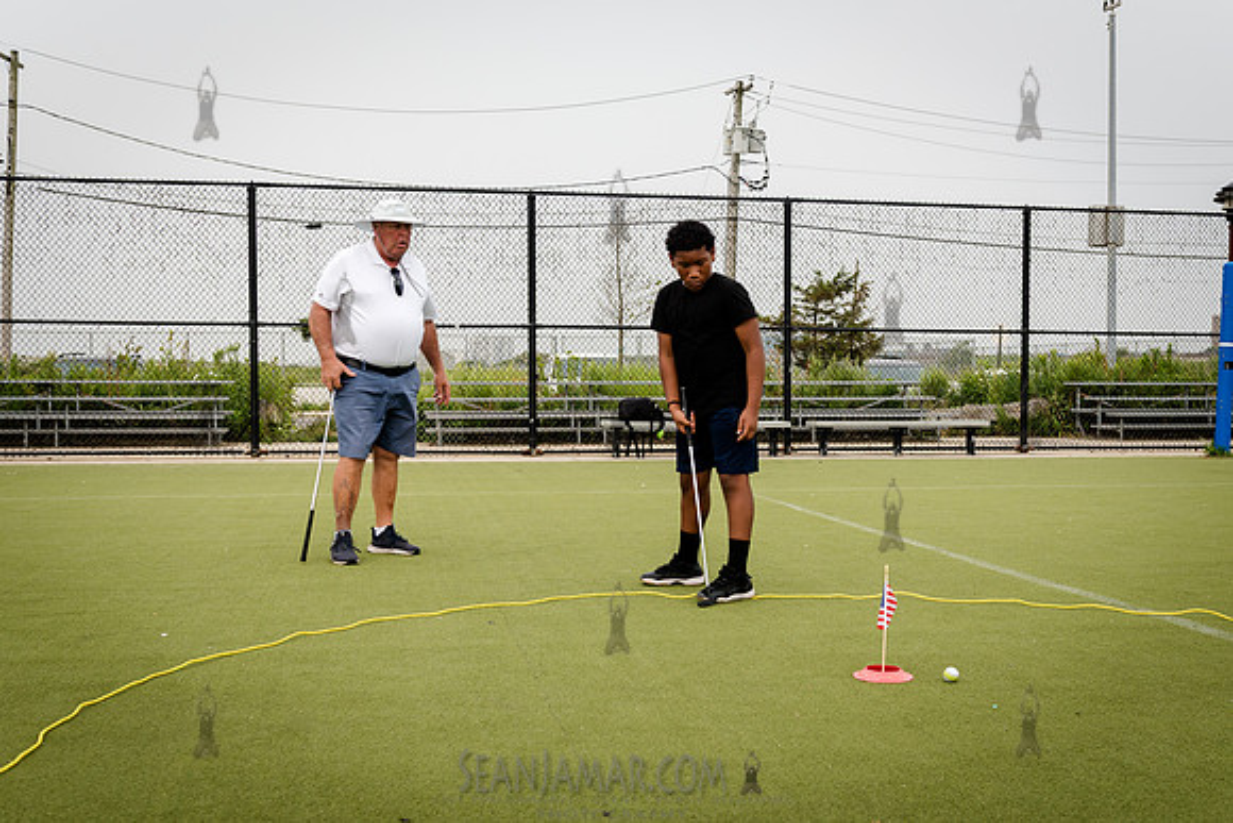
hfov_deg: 48.5
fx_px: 1366
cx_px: 653
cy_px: 444
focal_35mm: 40
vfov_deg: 33.5
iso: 200
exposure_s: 1/1250
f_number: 4
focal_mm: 34
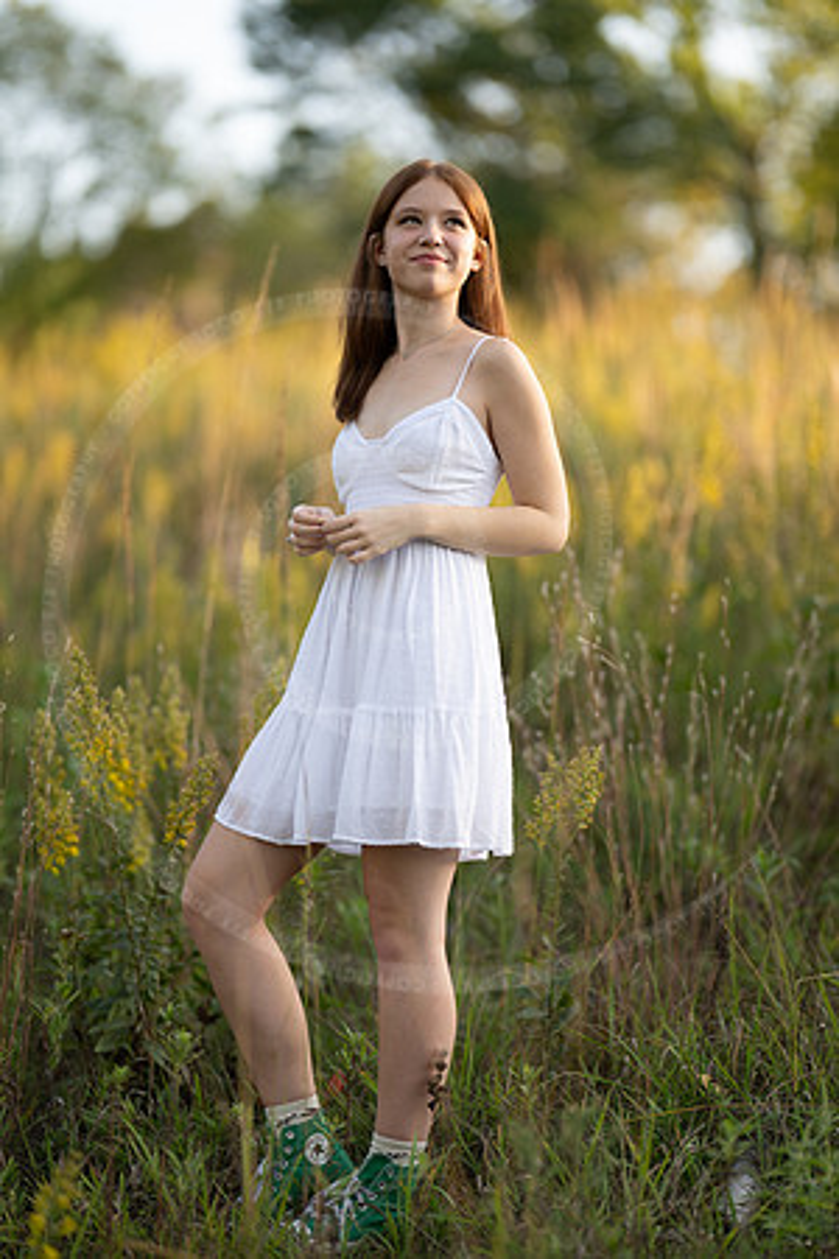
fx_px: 2971
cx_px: 420
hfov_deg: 16.1
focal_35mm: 85
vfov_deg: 23.9
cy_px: 630
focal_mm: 85
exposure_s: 1/1600
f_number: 1.2
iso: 100
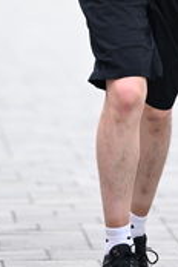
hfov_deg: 2.5
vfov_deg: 3.7
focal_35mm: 554
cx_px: 136
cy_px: -69
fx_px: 4109
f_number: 2.8
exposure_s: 1/1600
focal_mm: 175
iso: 1250
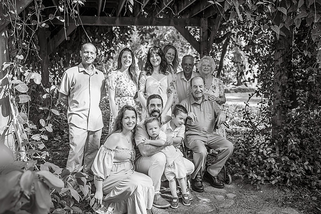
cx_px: 161
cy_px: 103
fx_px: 284
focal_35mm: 32
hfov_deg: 58.9
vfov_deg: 41.2
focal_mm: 30
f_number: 4
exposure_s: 1/320
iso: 800
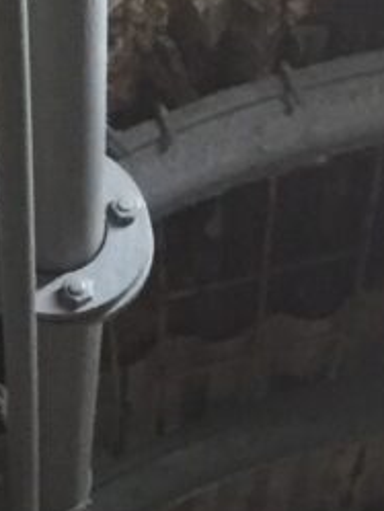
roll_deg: +0.0
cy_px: 704
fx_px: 2645
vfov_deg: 10.7
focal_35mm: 179
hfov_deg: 7.9
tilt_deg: +14.7
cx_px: 776
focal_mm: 4.15
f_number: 2.2
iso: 250
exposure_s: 1/25
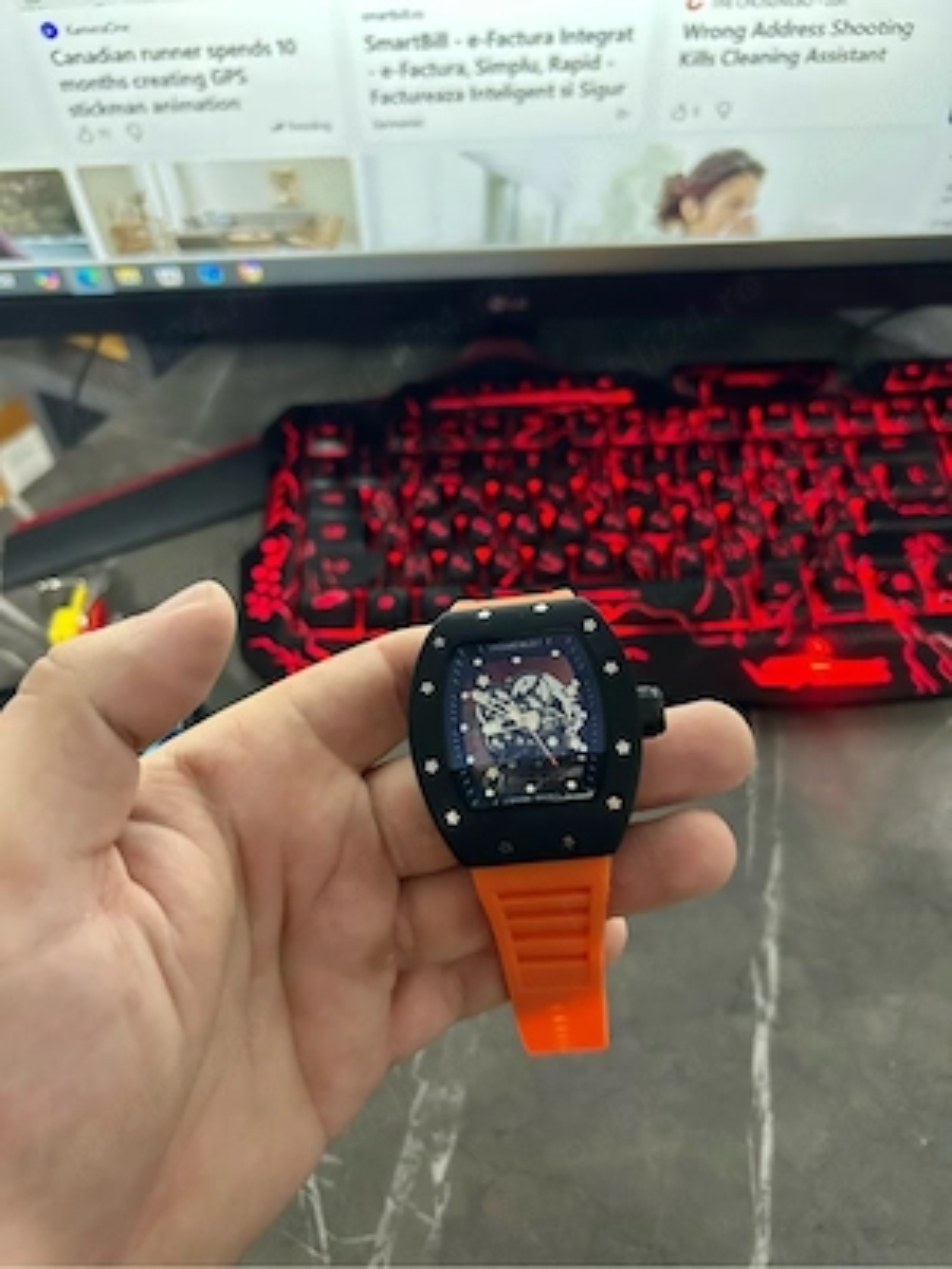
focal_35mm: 26
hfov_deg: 53.1
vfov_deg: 67.3
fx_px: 953
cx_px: 476
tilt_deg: -48.8
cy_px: 634
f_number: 1.5
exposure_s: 1/40
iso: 640
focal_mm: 5.7
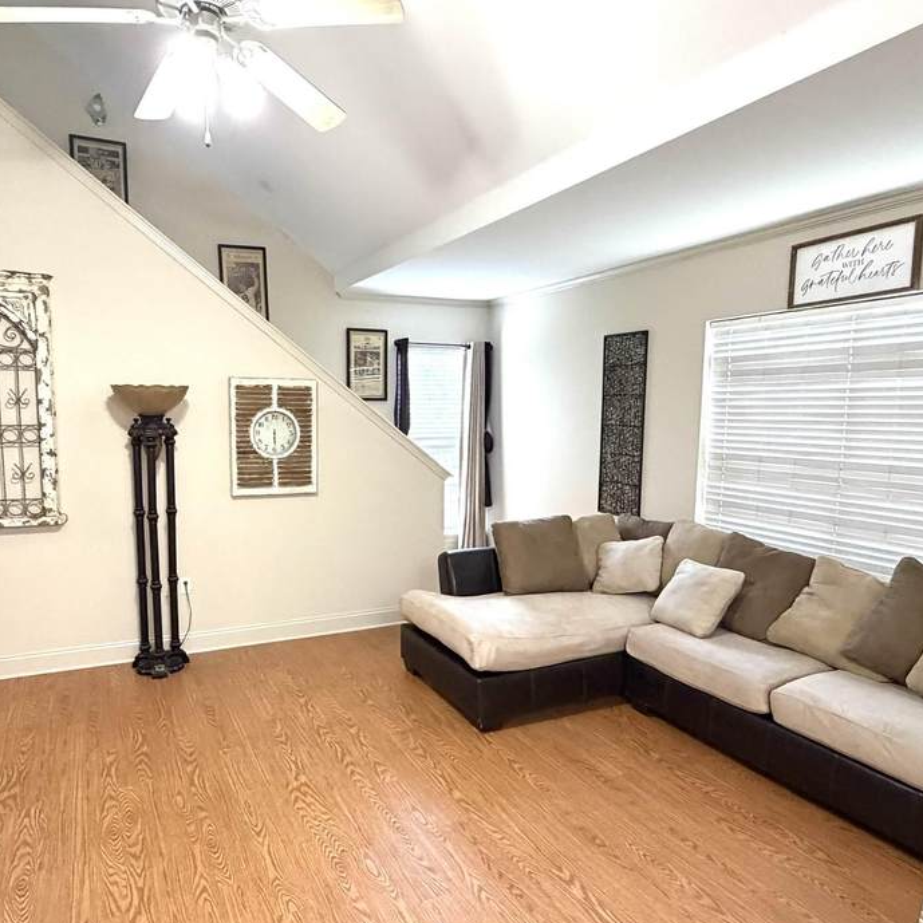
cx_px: 401
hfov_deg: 67.0
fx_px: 694
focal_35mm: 23
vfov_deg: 67.2
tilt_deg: -6.8
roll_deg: -0.3
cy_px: 492
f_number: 2.2
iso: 500
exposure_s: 1/60
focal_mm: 2.22
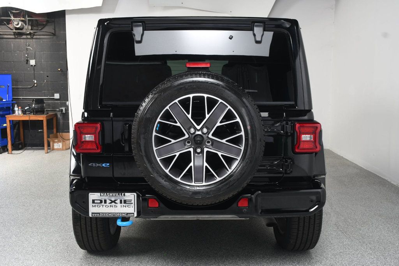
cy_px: 133
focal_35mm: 39
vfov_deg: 34.2
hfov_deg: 49.6
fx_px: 432
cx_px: 200
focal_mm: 26
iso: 100
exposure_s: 1/160
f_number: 7.1
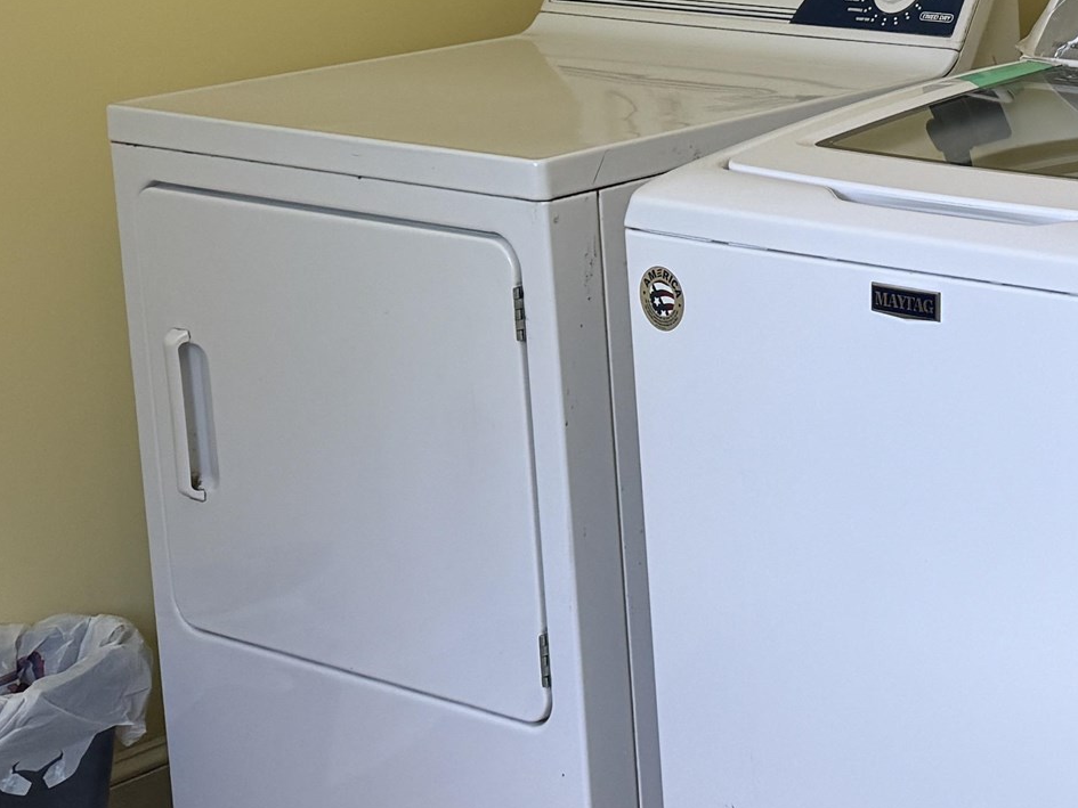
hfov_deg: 20.6
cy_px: -43
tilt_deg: -8.1
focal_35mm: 78
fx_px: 2429
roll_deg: +0.3
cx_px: 1709
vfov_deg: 18.3
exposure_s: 1/120
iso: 100
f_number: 1.78
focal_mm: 6.76
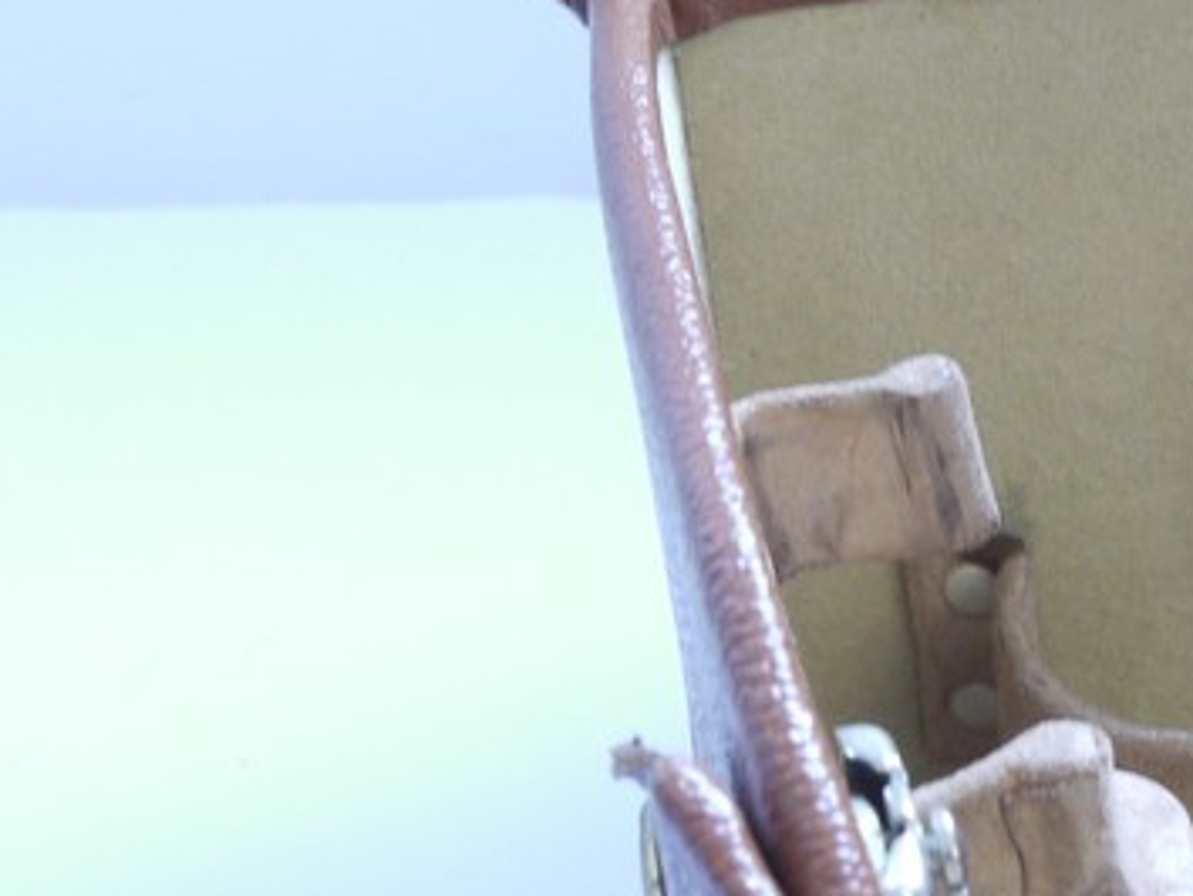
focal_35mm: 149
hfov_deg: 12.5
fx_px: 5139
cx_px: 1860
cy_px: 387
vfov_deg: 10.0
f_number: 10
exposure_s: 1/5
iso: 400
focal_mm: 22
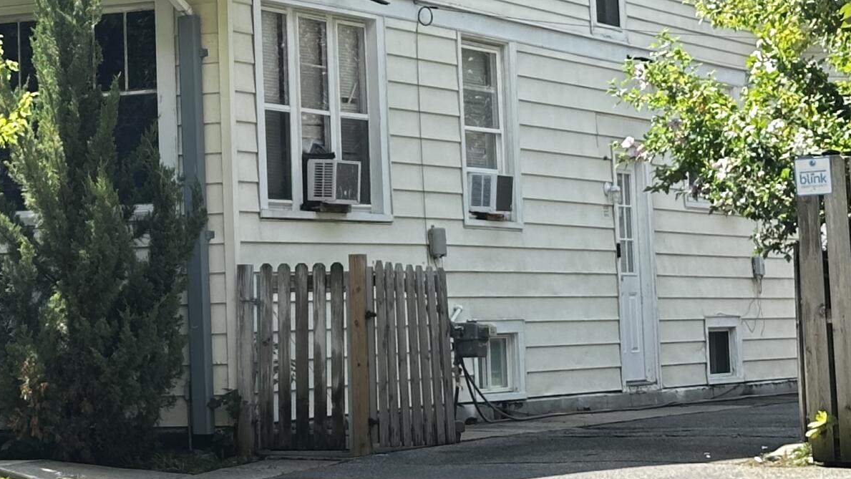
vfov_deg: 9.1
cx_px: 196
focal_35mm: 132
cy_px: 3
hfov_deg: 16.2
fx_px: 2979
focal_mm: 6.86
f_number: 1.78
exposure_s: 1/375
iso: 64
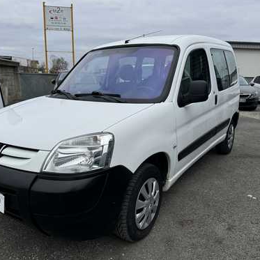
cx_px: 114
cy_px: 129
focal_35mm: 29
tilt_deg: -11.7
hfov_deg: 55.5
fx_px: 246
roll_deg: -0.7
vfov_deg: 55.6
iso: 80
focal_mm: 6.76
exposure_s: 1/1980
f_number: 1.78
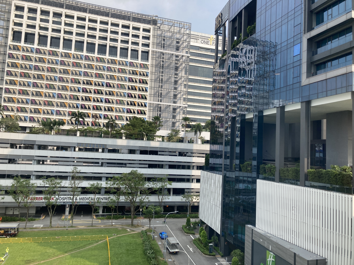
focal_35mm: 28
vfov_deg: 49.7
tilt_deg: +5.8
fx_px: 286
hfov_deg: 63.4
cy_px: 132
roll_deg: -3.2
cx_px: 177
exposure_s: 1/1333
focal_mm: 3.99
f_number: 1.8
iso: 20
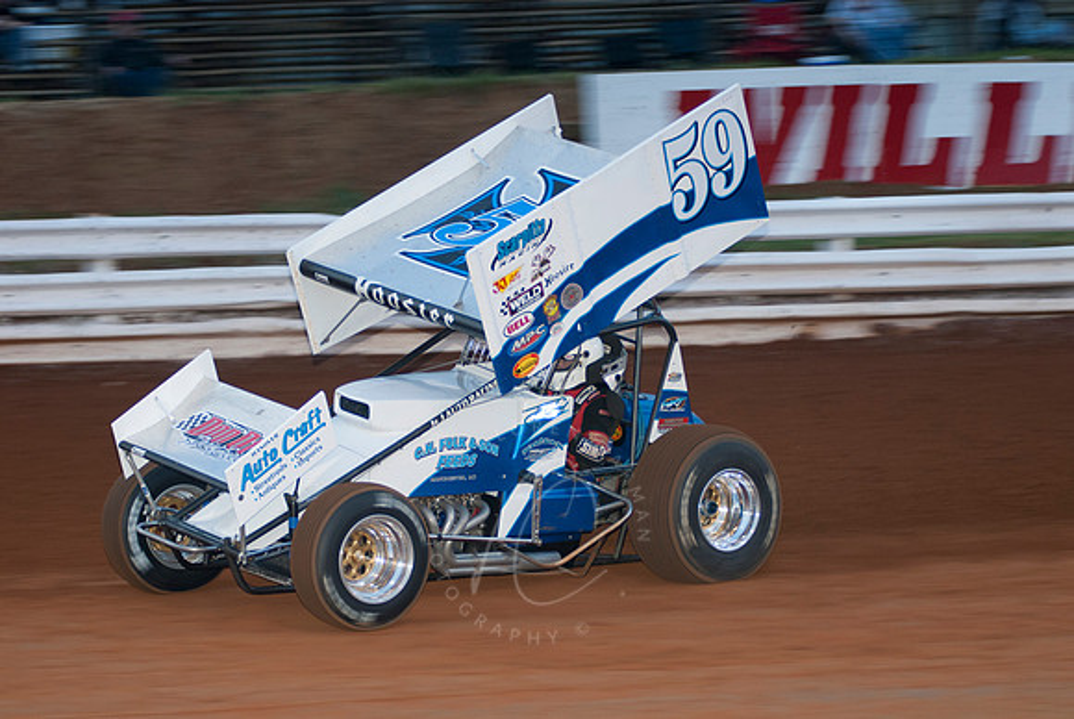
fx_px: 4255
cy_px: 360
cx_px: 537
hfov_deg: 14.4
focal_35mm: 142
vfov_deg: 9.7
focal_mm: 95
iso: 250
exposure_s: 1/400
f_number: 2.8
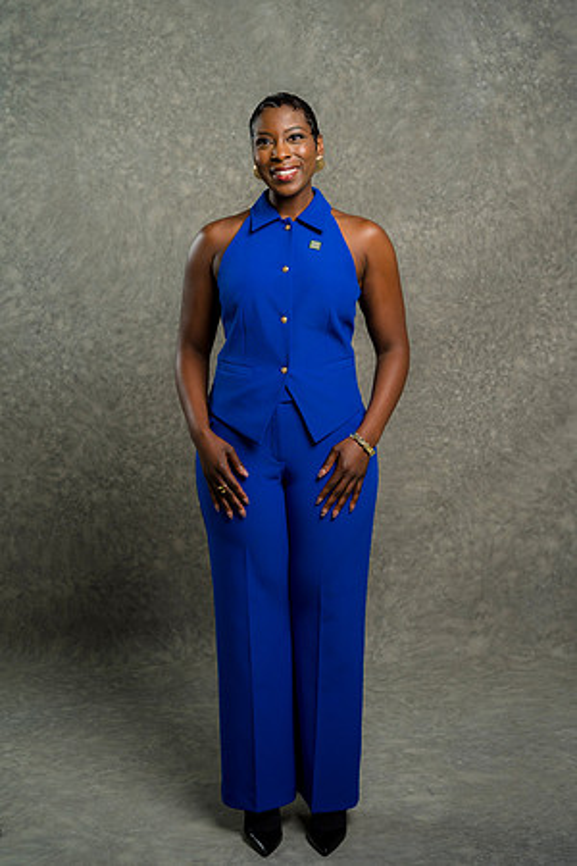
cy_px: 433
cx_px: 288
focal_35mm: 55
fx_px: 1322
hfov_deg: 24.6
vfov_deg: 36.2
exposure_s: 1/160
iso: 125
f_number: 4
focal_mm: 55
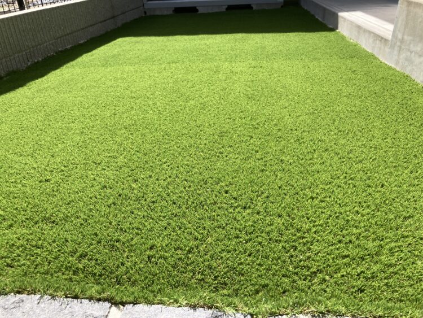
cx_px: 212
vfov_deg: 49.8
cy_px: 159
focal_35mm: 28
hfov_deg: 63.4
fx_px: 342
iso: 20
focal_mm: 3.99
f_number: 1.8
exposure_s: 1/747
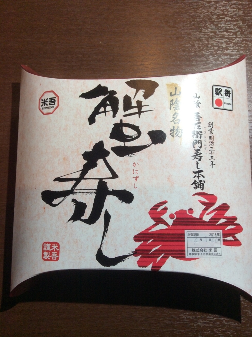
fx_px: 311
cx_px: 126
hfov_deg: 44.1
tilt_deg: -81.7
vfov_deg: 56.9
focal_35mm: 32
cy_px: 168
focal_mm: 3.3
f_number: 2.4
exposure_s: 1/60
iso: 50
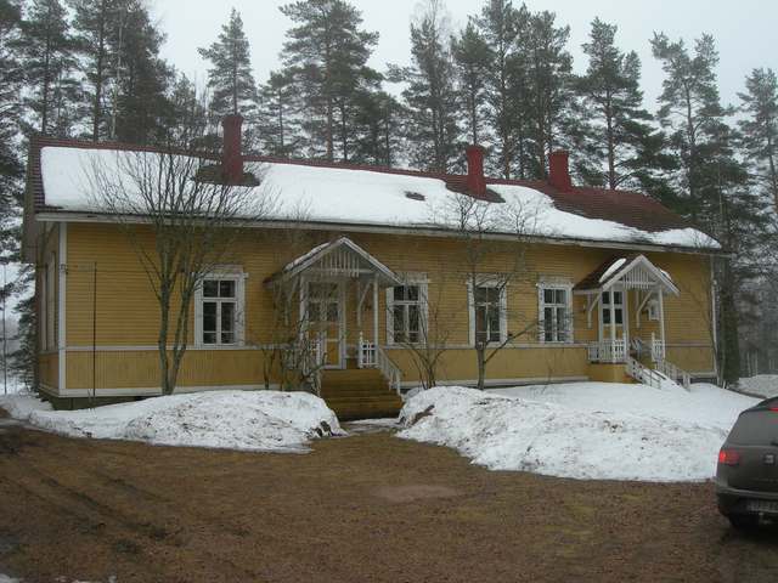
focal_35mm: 38
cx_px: 389
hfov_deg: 49.0
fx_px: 854
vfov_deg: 37.7
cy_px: 292
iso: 50
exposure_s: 1/180
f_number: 4.8
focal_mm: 7.8
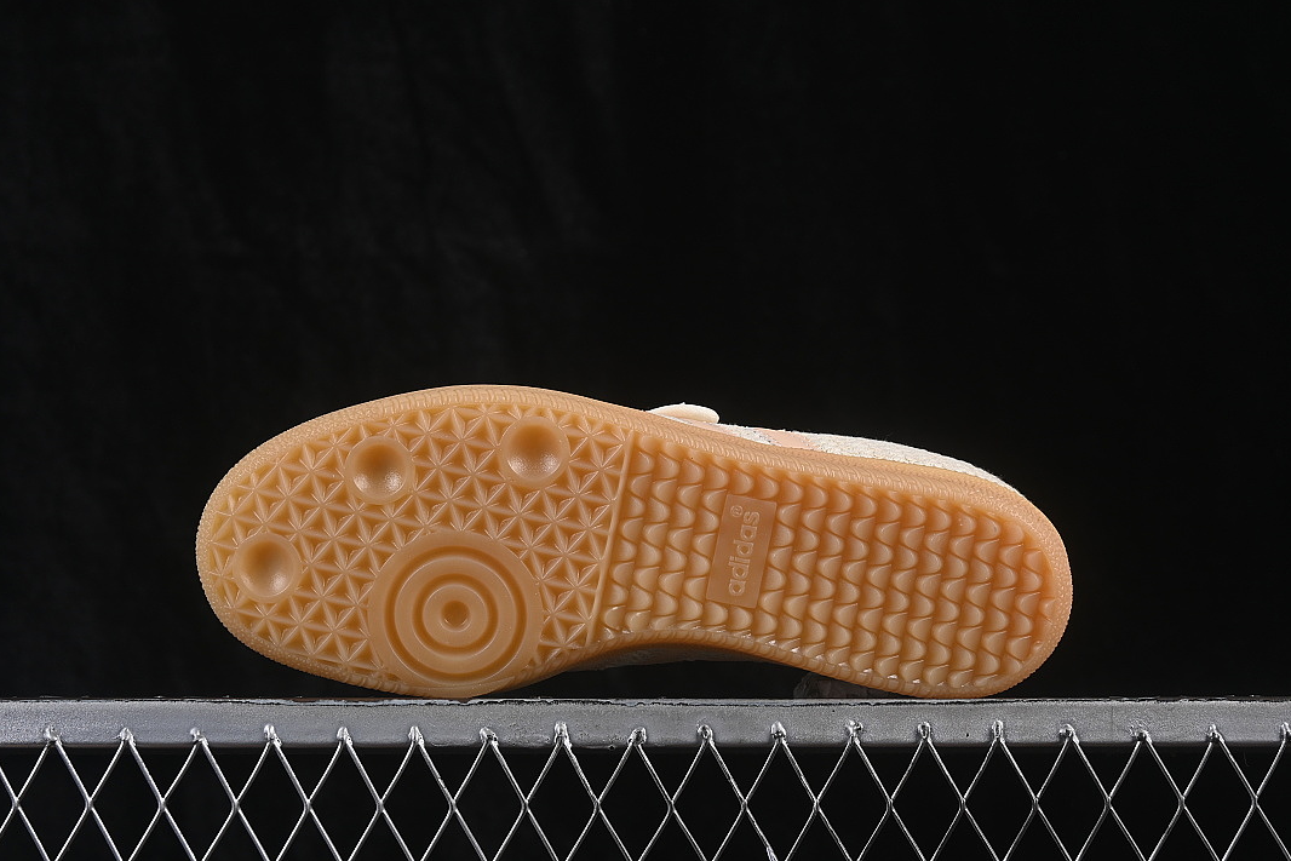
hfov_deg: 26.6
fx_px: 2726
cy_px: 429
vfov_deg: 18.0
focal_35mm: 76
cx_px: 642
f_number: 8
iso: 160
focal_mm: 50
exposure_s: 1/80
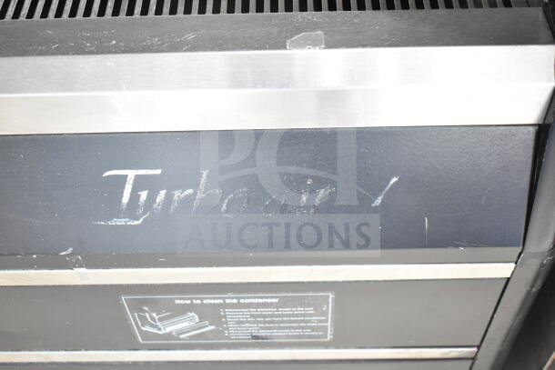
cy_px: 185
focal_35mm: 48
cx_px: 278
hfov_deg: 41.1
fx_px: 740
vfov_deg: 28.1
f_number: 4.5
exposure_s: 1/50
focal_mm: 32
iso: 3200
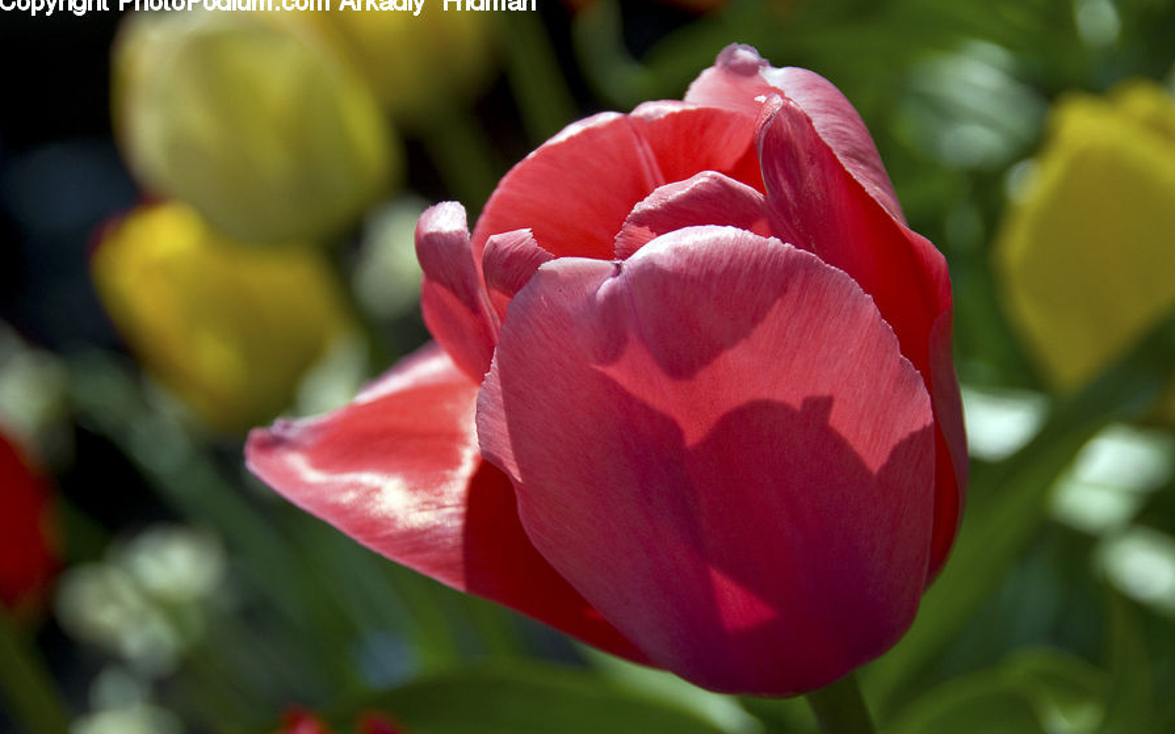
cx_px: 588
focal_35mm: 172
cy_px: 362
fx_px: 5507
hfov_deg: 12.2
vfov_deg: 7.6
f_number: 6.3
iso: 200
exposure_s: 1/1250
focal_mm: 112
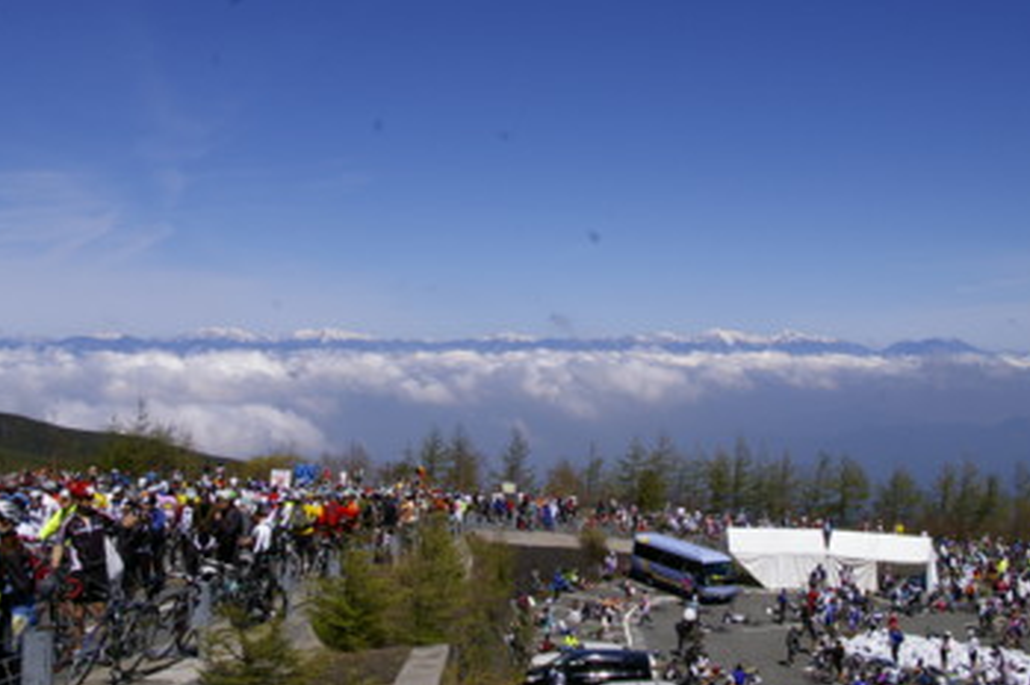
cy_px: 288
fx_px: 1162
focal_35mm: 41
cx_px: 511
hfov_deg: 47.8
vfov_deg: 32.8
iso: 200
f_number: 11
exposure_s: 1/400
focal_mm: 21
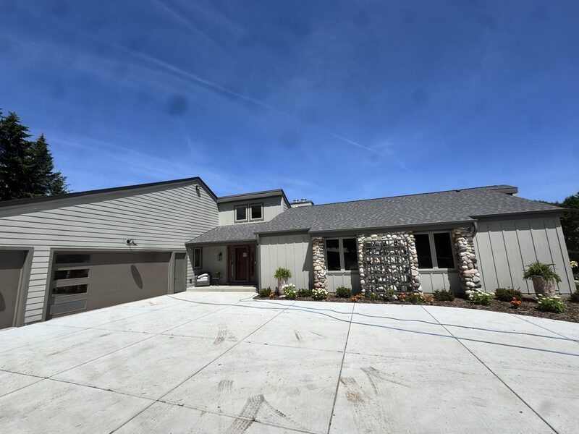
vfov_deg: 85.7
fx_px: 234
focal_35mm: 14
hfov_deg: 102.1
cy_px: 217
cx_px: 290
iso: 50
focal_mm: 2.22
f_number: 2.2
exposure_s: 1/2342
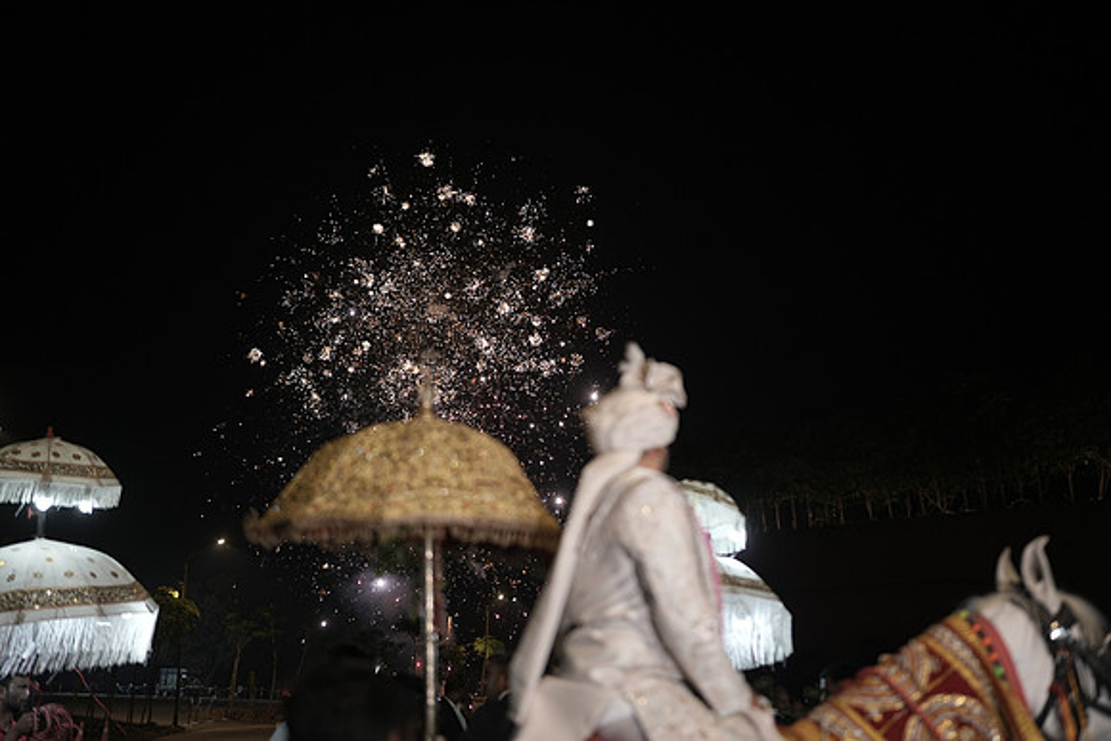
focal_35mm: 35
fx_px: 1080
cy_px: 370
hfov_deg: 54.4
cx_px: 556
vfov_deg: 37.9
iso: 320
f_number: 1.4
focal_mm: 35
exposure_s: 1/200
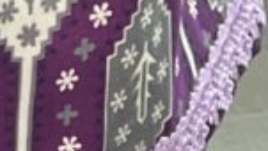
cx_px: -536
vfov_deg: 3.1
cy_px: -1117
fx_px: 2139
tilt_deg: -11.3
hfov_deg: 6.5
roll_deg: +0.8
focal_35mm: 301
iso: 32
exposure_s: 1/186
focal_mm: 4.2
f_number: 1.6
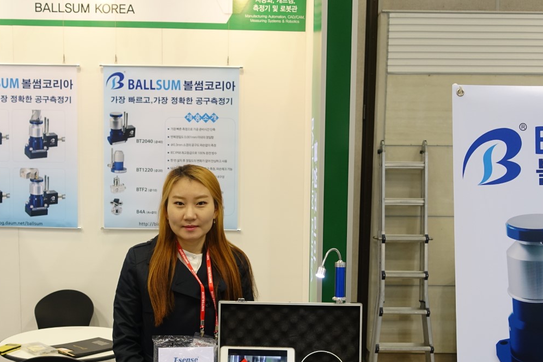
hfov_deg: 49.5
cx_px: 251
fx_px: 588
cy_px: 249
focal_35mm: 39
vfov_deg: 33.8
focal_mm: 8.8
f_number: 2.8
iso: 125
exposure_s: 1/30
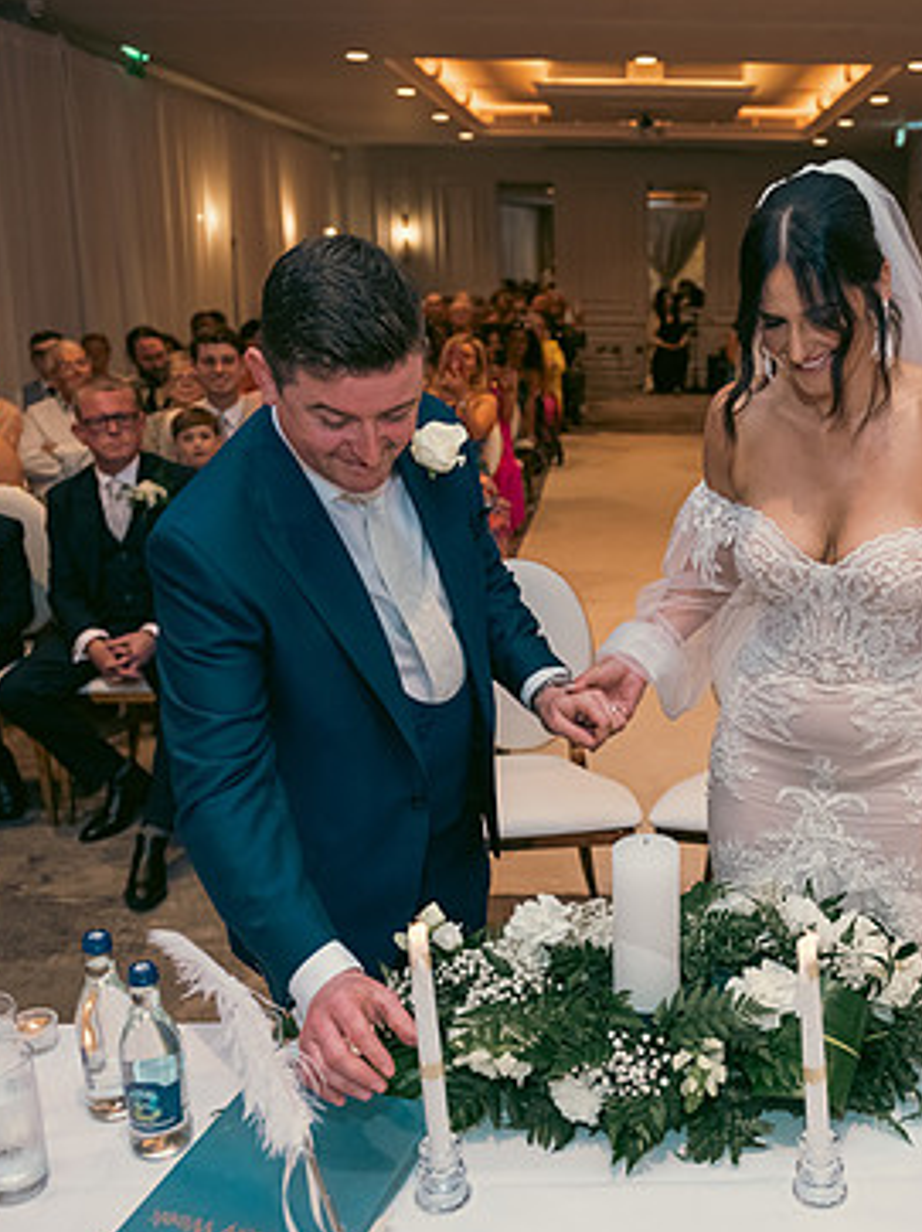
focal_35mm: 37
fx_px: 1316
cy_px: 655
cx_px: 718
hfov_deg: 37.4
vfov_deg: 50.1
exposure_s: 1/160
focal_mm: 24
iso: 800
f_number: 3.5
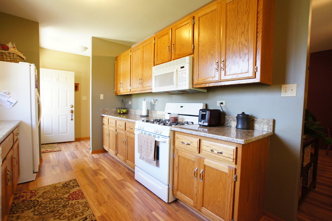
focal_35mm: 16
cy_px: 110
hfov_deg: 95.1
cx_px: 166
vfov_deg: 71.9
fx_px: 152
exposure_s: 1/50
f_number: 4.5
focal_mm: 11
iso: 1600
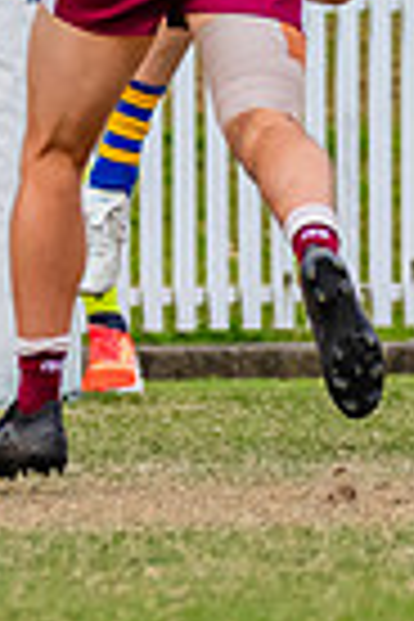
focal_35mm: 1857
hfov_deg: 0.7
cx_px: 396
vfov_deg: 1.1
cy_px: -534
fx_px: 32031
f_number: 7.1
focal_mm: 290
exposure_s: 1/1250
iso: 800
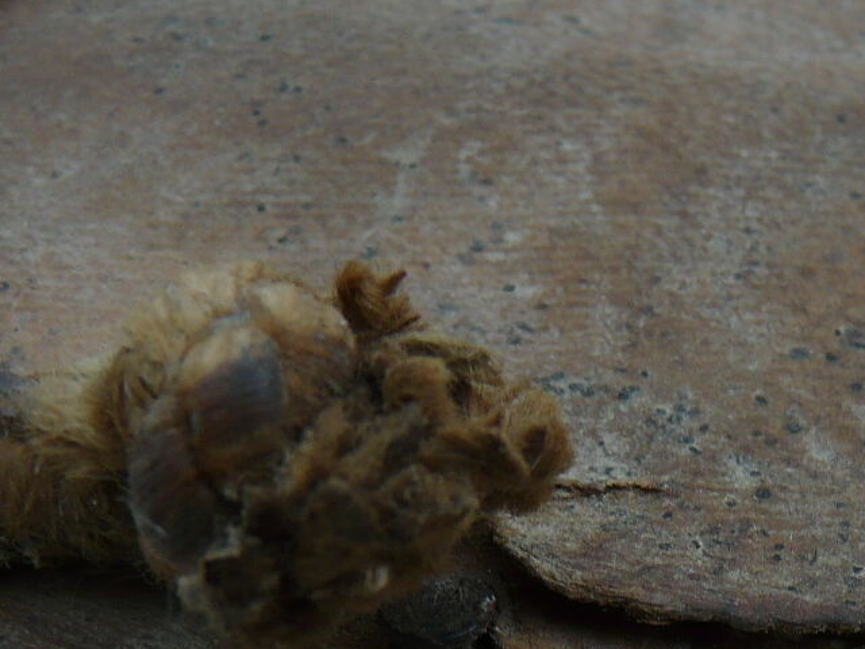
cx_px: 757
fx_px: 1749
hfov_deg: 26.9
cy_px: 807
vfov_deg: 19.6
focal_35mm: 70
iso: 100
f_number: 2.8
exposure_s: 1/50
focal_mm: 4.6
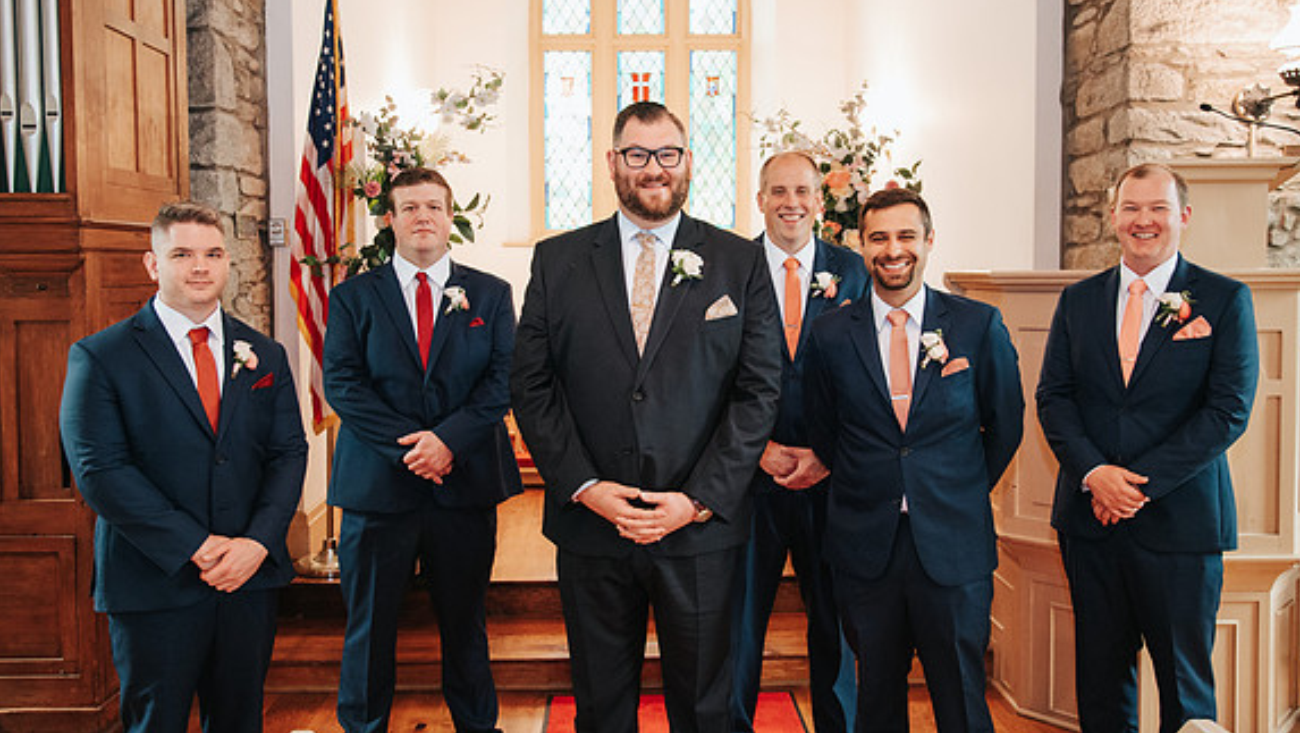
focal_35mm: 33
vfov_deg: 35.7
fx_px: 1138
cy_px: 325
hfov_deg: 59.5
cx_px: 638
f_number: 4
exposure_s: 1/60
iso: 2800
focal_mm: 30
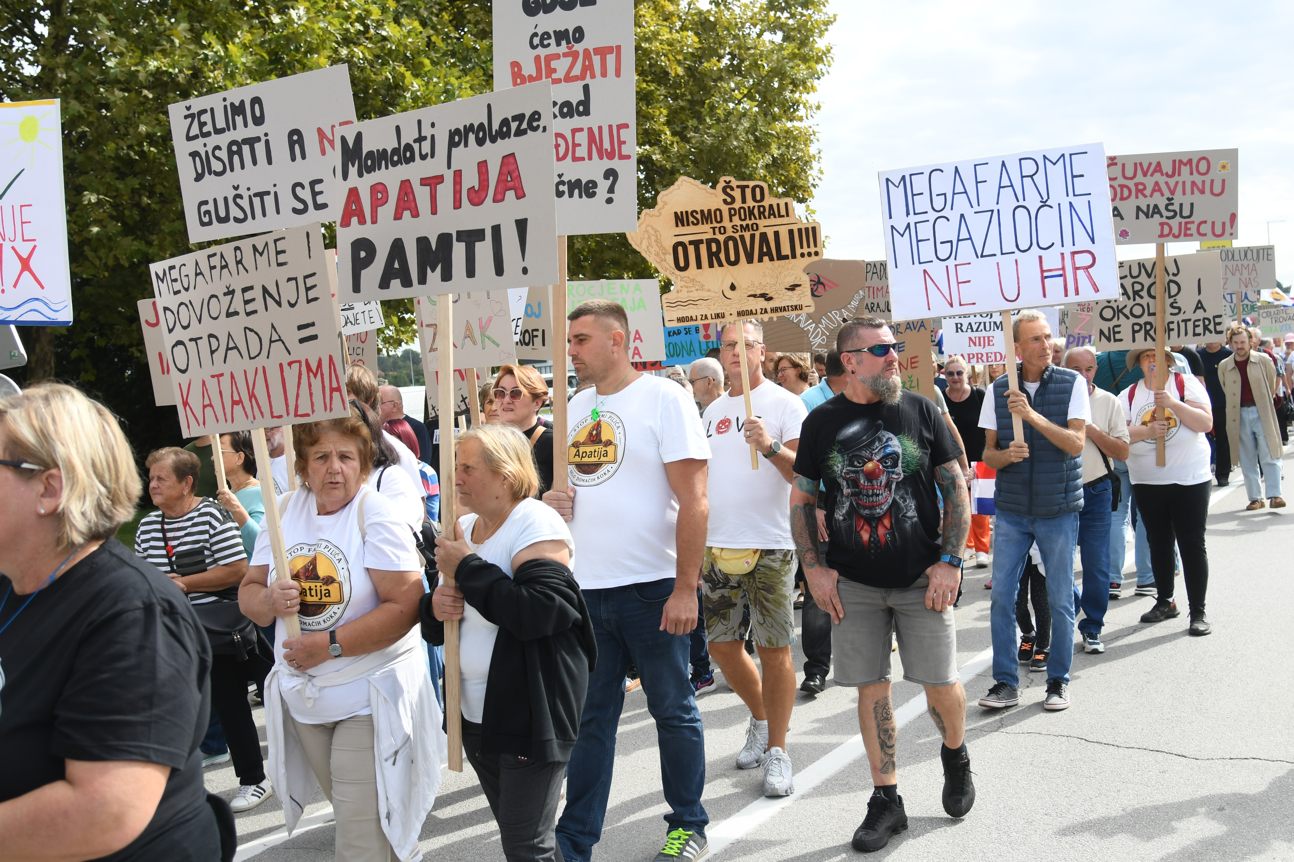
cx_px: 647
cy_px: 431
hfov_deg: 53.1
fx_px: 1294
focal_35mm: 36
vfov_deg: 36.9
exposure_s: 1/2000
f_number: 4
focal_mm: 24
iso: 400
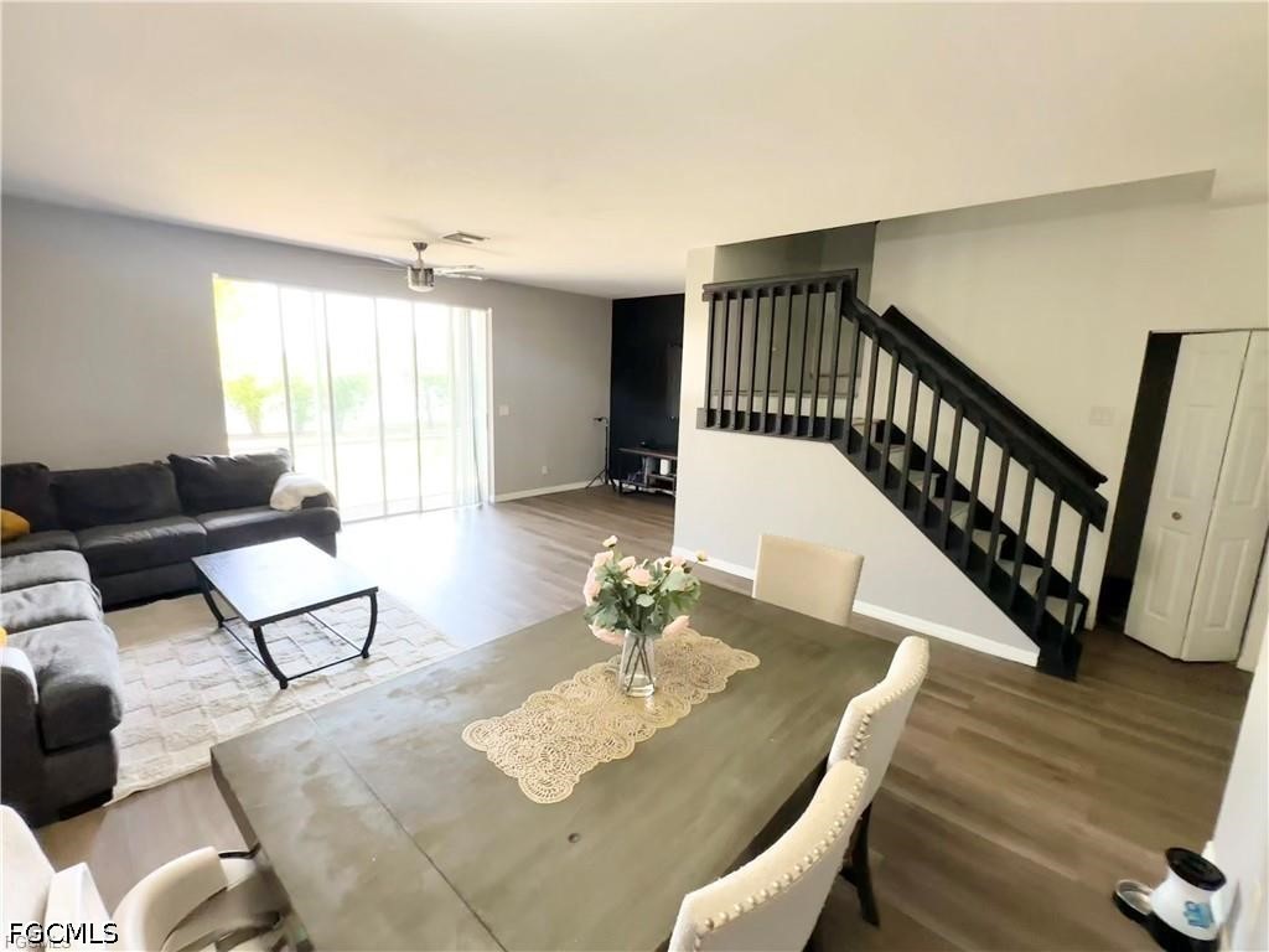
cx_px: 634
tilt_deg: -8.9
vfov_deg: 85.7
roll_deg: -2.5
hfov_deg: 102.1
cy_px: 476
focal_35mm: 14
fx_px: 513
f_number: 2.2
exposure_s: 1/120
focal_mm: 2.22
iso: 250
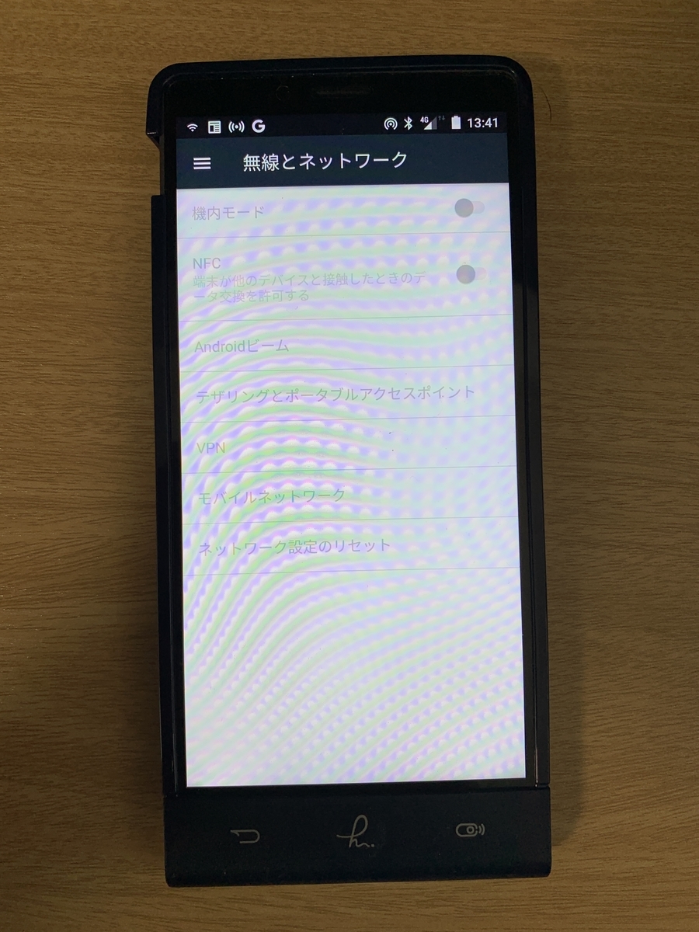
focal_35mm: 26
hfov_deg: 53.1
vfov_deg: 67.3
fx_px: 700
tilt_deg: -87.6
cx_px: 350
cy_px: 466
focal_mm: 4.25
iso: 25
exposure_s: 1/154
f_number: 1.8
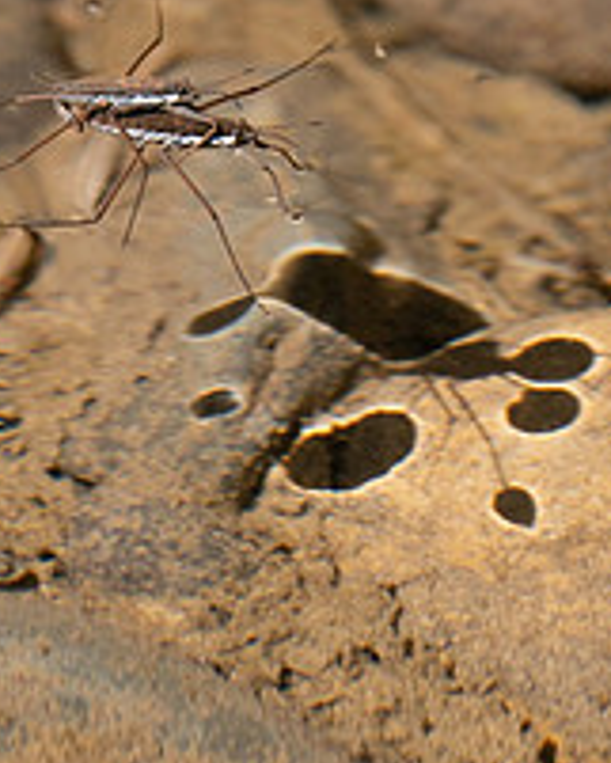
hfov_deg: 0.7
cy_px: 150
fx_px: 51318
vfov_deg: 0.9
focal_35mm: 2272
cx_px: 38
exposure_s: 1/2000
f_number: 9
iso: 1600
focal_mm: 840
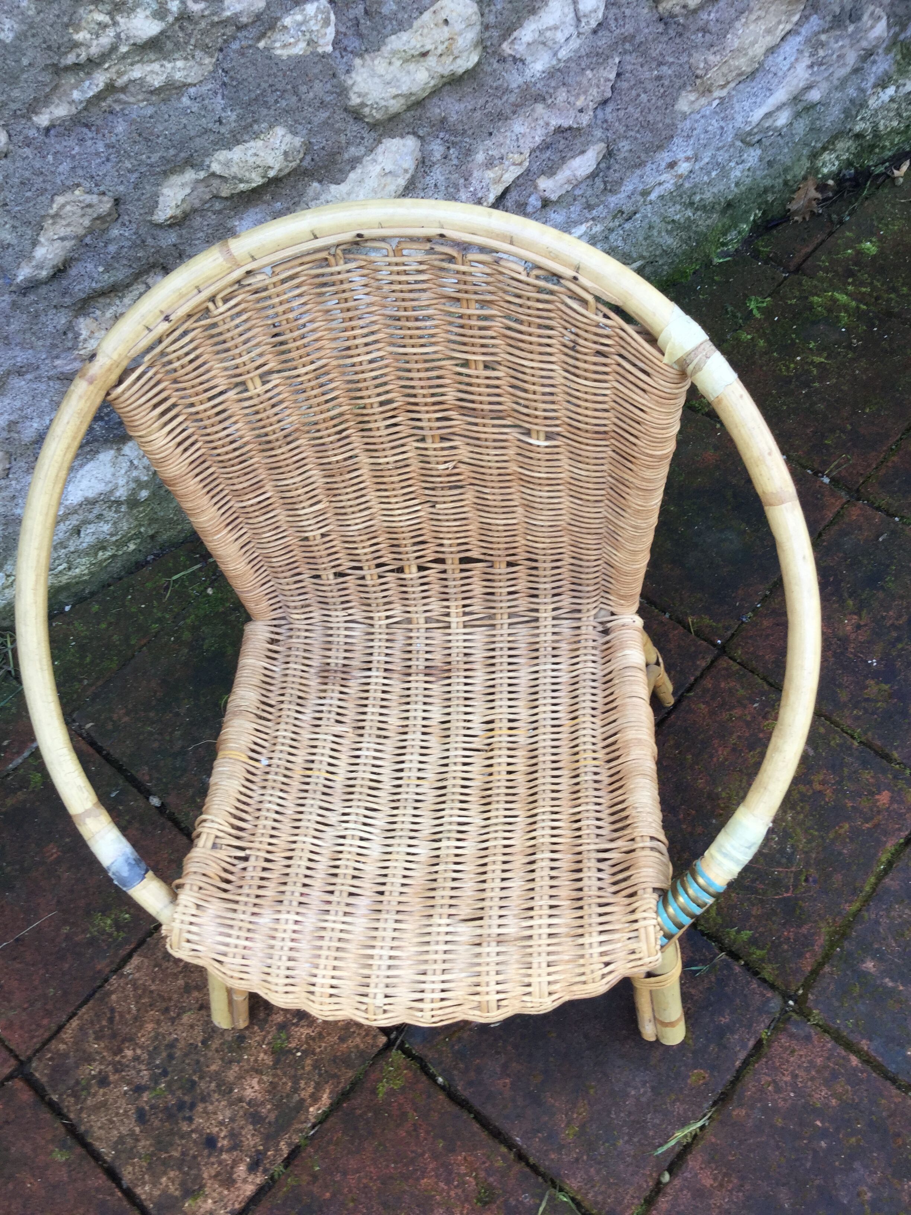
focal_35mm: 31
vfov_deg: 58.4
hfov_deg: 45.4
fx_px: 1088
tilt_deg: -60.5
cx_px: 456
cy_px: 608
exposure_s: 1/50
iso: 25
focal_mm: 3.3
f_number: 2.4
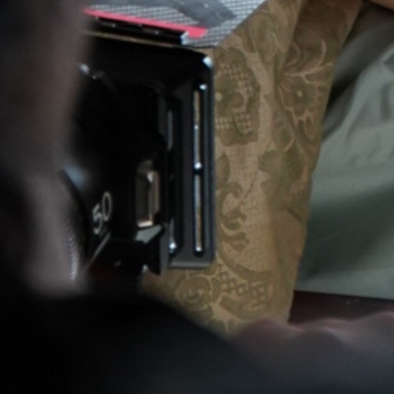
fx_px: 3786
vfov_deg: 5.7
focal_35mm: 294
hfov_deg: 5.9
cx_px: 442
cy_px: -614
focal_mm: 54
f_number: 5
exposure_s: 1/100
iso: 2500
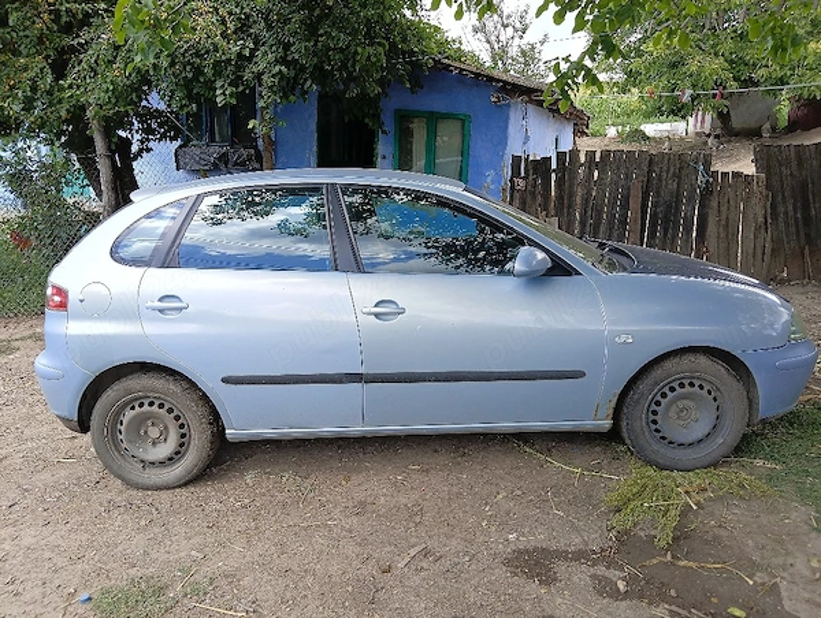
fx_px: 618
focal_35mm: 26
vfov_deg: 53.2
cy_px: 309
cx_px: 410
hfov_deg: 67.2
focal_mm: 4.05
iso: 50
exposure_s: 1/278
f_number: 1.8
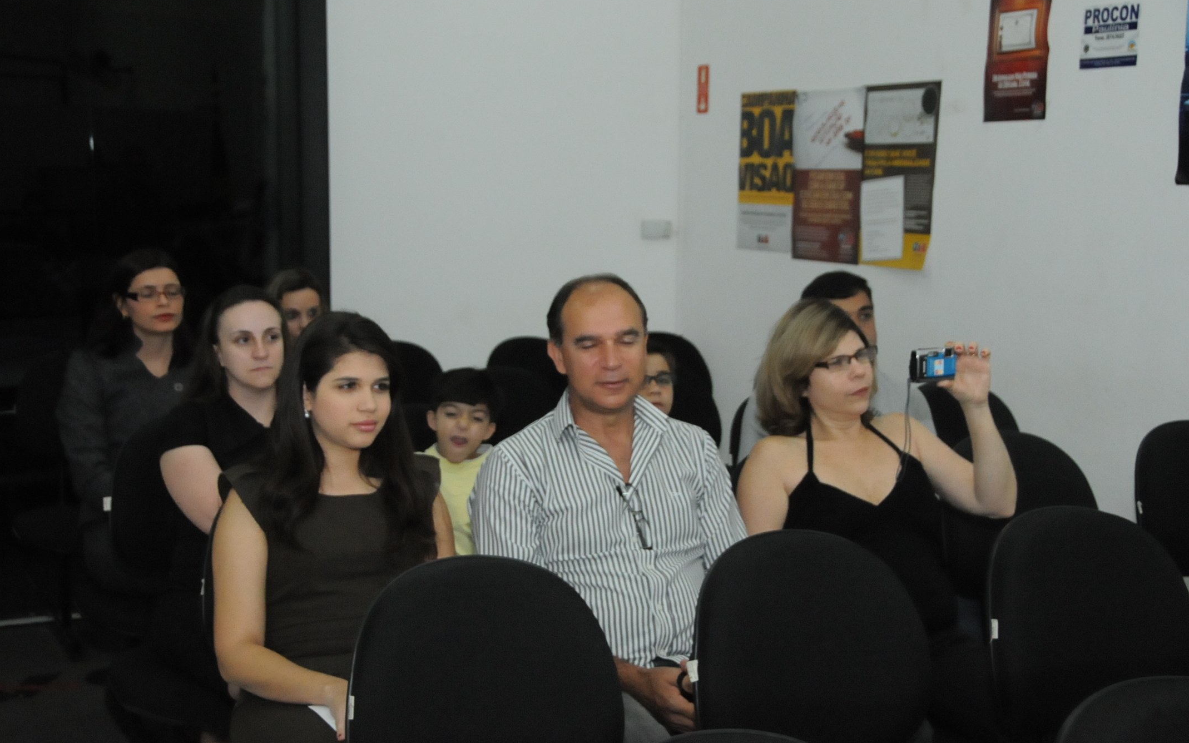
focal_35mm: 49
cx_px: 594
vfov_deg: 26.3
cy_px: 361
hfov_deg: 41.1
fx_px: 1588
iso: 3200
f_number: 5
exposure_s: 1/250
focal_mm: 32
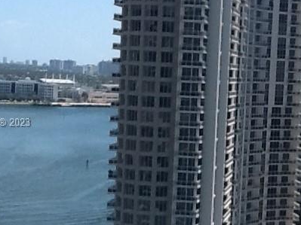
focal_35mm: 77
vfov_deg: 19.1
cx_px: 247
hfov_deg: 24.9
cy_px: 123
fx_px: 669
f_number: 2.4
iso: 80
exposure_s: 1/1215
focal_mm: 2.03
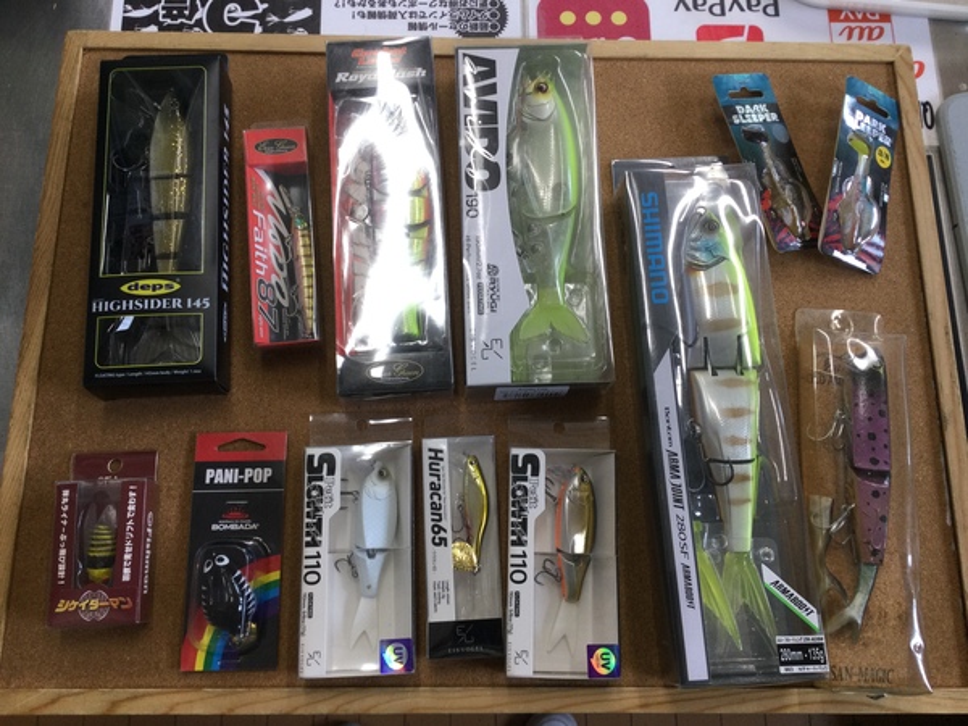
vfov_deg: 45.4
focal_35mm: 31
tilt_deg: -75.6
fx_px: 867
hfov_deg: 58.4
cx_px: 484
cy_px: 363
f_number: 2.4
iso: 25
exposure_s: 1/40
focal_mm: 3.3
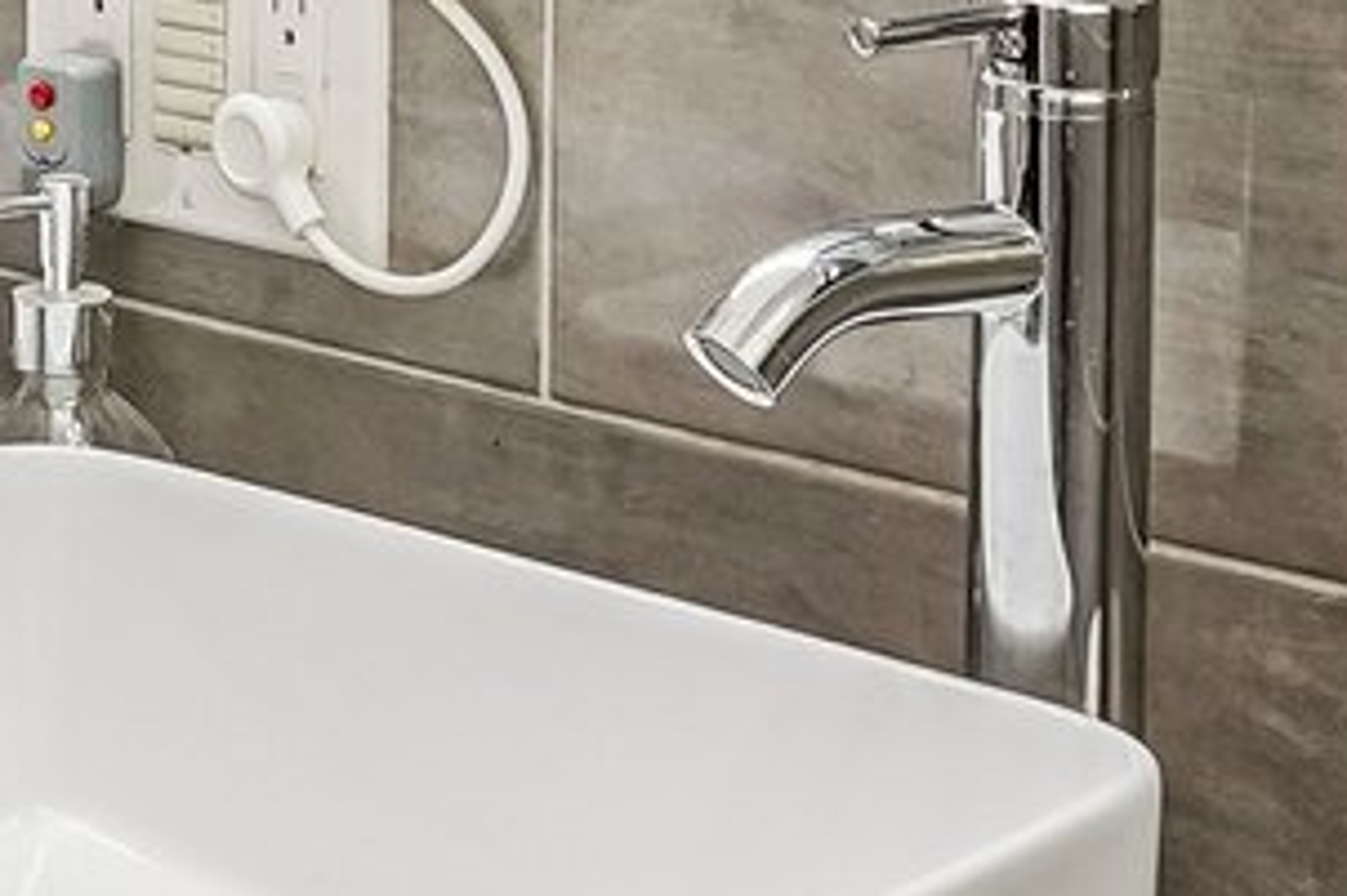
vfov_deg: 13.4
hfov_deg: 21.0
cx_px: 125
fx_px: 3552
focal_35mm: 95
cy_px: -542
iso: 400
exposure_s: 1/15
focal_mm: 14
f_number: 8
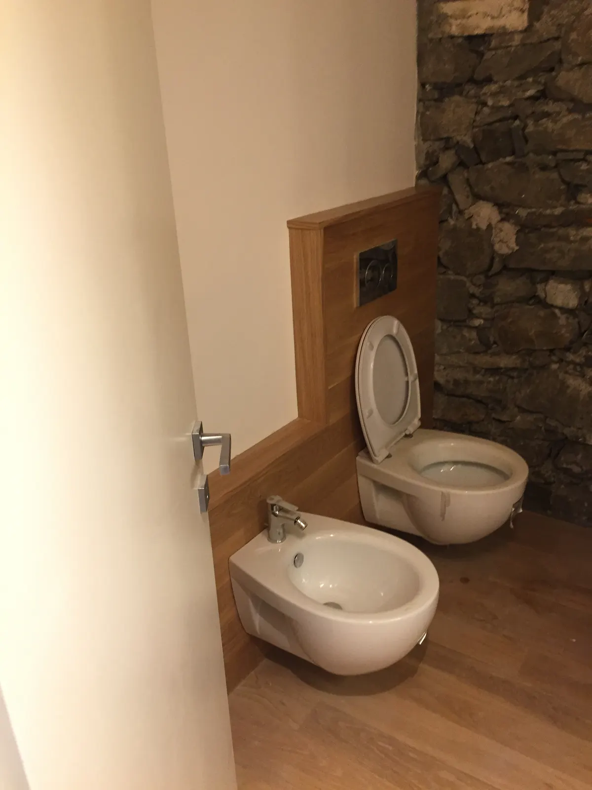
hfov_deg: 48.2
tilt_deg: -21.3
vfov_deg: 61.7
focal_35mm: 29
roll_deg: +0.7
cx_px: 296
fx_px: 661
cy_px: 395
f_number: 2.2
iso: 125
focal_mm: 4.15
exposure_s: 1/33
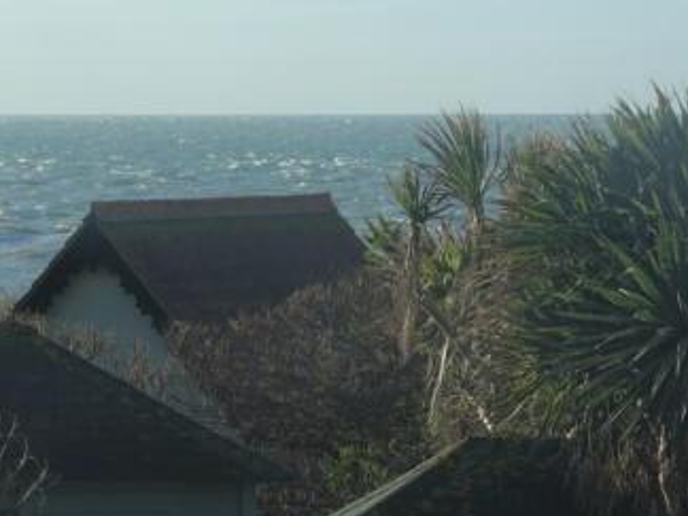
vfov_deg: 5.3
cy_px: 71
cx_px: 150
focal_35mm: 280
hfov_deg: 7.1
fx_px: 5565
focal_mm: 52.82
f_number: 4
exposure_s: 1/640
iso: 100
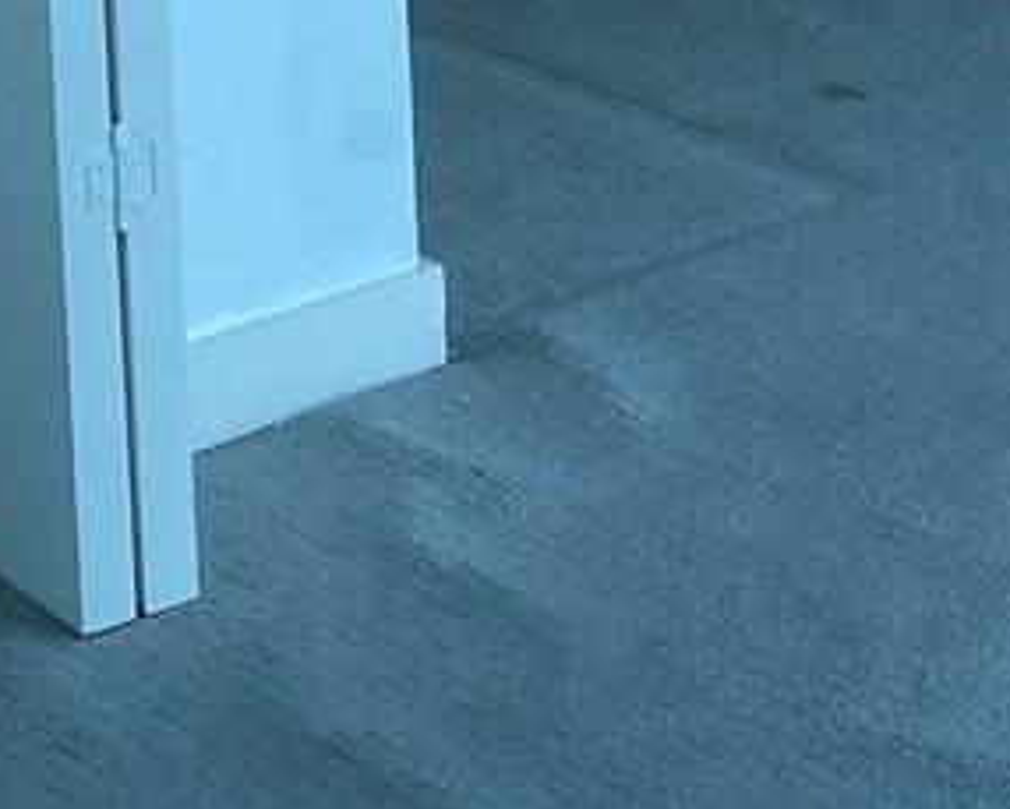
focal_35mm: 142
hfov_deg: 10.9
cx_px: 2617
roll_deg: -0.2
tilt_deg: -4.4
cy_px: -1049
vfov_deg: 9.8
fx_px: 4246
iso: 32
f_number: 1.8
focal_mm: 4.25
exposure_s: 1/120
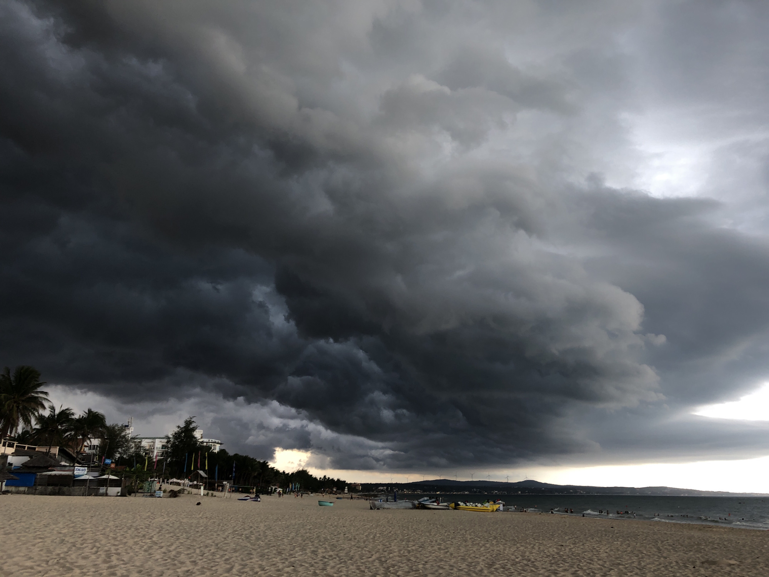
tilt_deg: +21.0
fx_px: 622
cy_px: 288
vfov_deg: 49.7
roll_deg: +0.3
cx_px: 384
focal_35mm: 28
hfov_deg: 63.4
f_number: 1.8
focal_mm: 4
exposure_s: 1/60
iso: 32
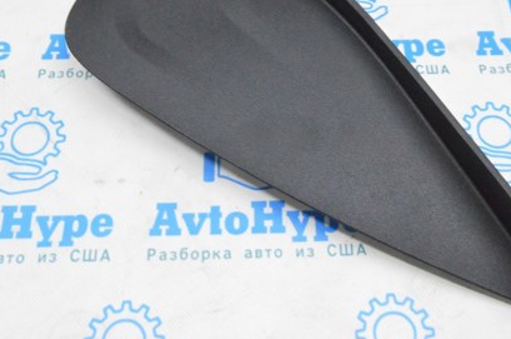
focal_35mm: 47
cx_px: 282
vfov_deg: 28.1
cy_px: 83
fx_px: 666
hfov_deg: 41.9
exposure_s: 1/15
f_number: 20
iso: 6400
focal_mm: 20
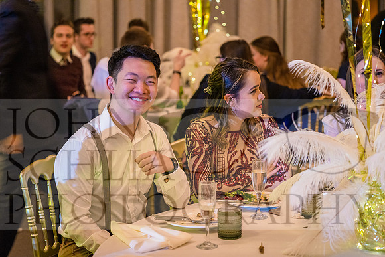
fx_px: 749
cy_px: 128
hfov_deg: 28.8
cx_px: 192
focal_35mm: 70
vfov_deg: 19.5
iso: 6400
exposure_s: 1/30
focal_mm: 70
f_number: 2.8
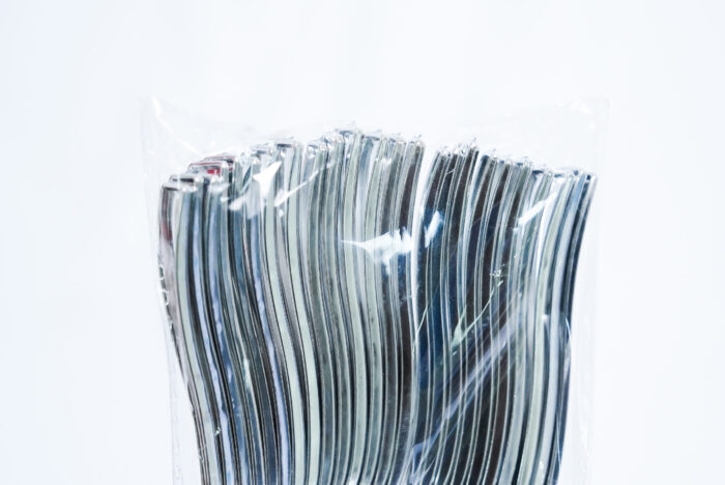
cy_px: 242
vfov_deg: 19.5
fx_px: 1411
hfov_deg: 28.8
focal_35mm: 70
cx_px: 362
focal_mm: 70
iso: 3200
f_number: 9
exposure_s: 1/200
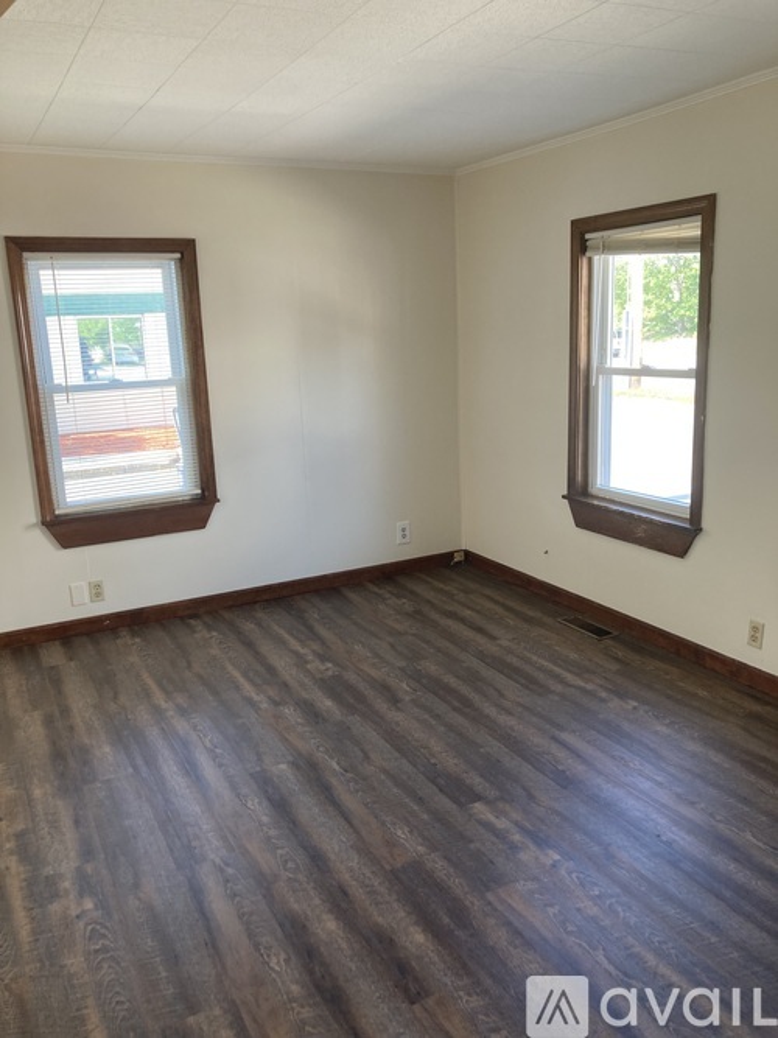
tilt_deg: -11.9
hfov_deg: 49.7
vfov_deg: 63.5
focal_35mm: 28
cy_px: 519
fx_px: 839
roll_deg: +1.1
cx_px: 389
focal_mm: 3.99
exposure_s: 1/60
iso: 50
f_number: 1.8
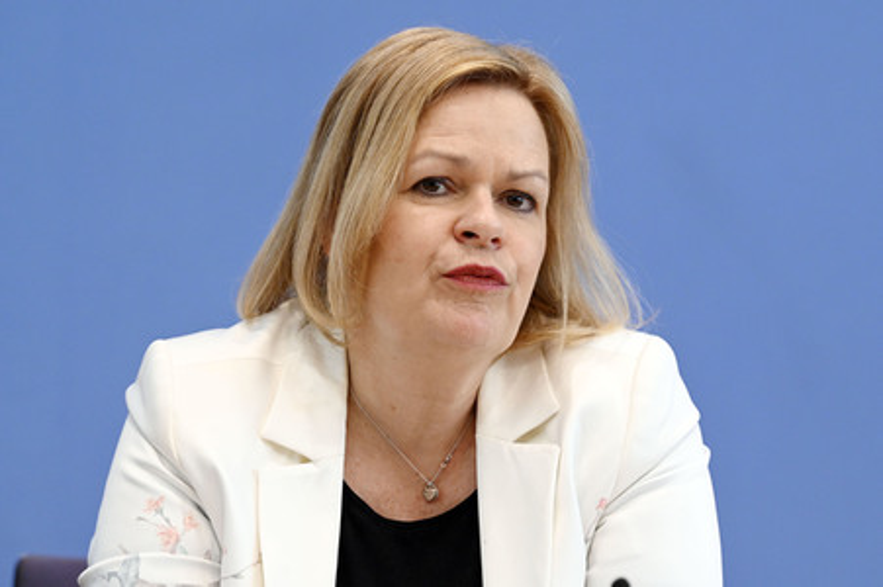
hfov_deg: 11.1
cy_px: 294
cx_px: 442
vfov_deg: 7.4
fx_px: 4534
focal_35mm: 185
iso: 3200
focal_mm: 185
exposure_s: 1/800
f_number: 5.6
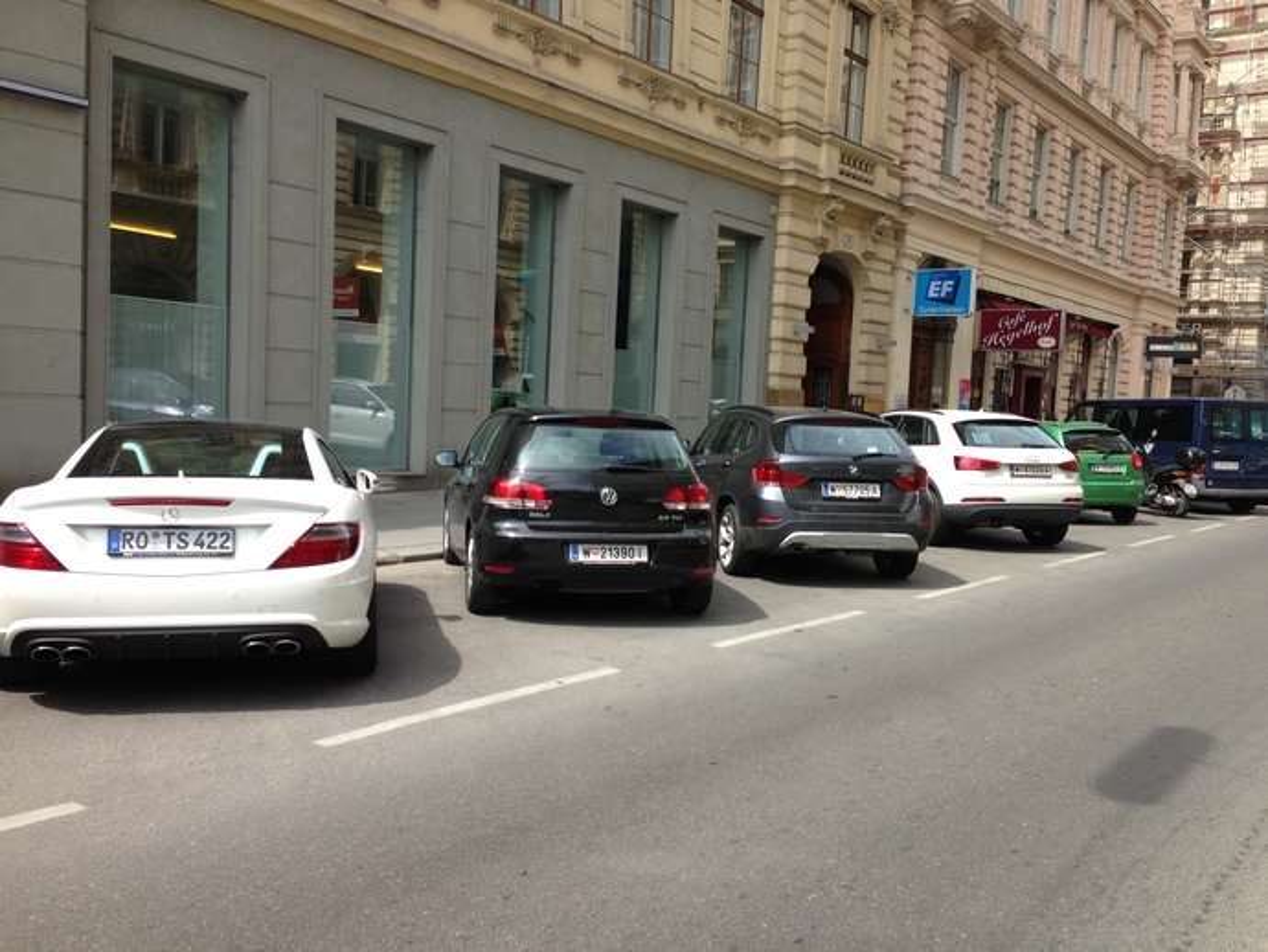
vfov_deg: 43.0
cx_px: 634
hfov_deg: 55.3
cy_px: 476
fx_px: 1209
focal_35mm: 33
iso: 50
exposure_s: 1/547
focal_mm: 4.13
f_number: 2.4
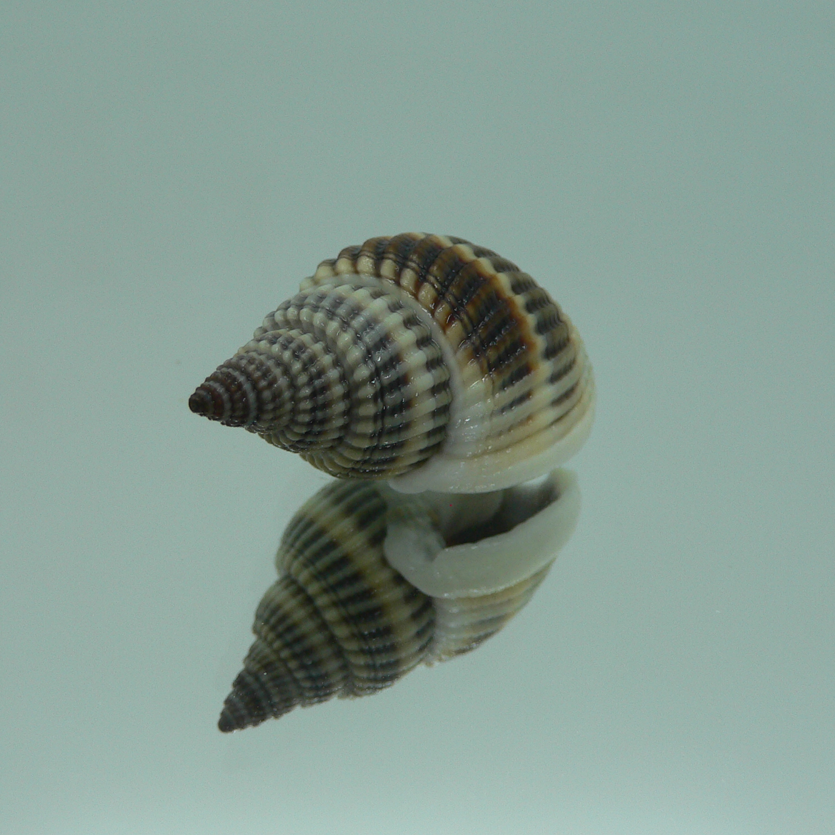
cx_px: 387
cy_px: 422
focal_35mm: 42
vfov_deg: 40.0
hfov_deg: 40.0
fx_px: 1146
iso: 80
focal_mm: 4.6
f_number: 2.8
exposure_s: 1/60
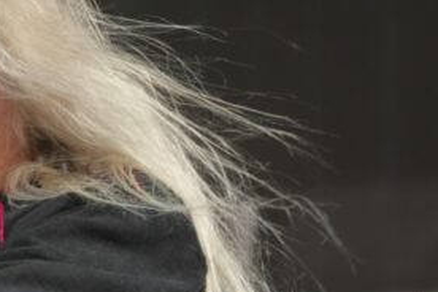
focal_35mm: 802
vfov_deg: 1.7
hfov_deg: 2.6
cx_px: -108
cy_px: 138
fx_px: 9757
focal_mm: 192
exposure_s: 1/320
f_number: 6.3
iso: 250
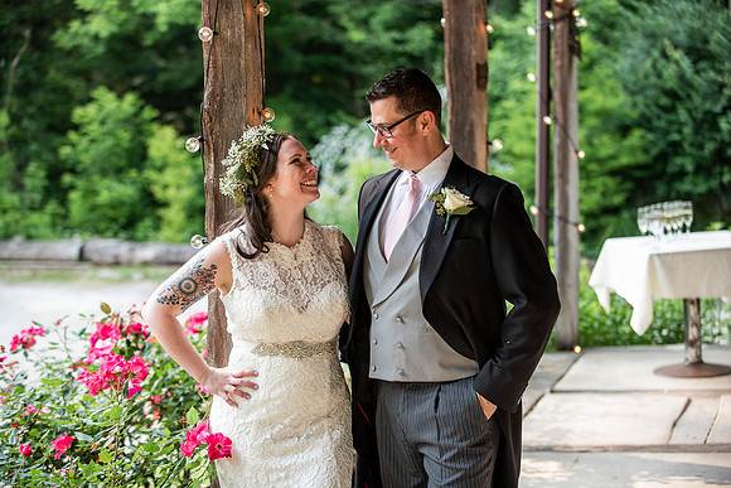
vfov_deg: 17.1
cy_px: 244
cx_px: 366
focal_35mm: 80
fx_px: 1625
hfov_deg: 25.4
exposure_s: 1/500
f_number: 3.2
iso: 400
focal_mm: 80
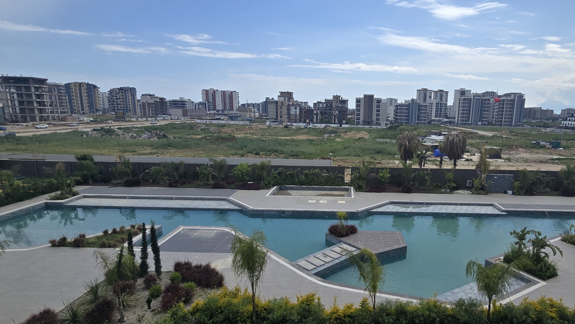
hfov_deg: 88.5
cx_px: 344
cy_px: 173
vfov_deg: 58.3
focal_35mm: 19
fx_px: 290
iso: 50
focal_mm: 2.2
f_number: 2.2
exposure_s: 1/2859
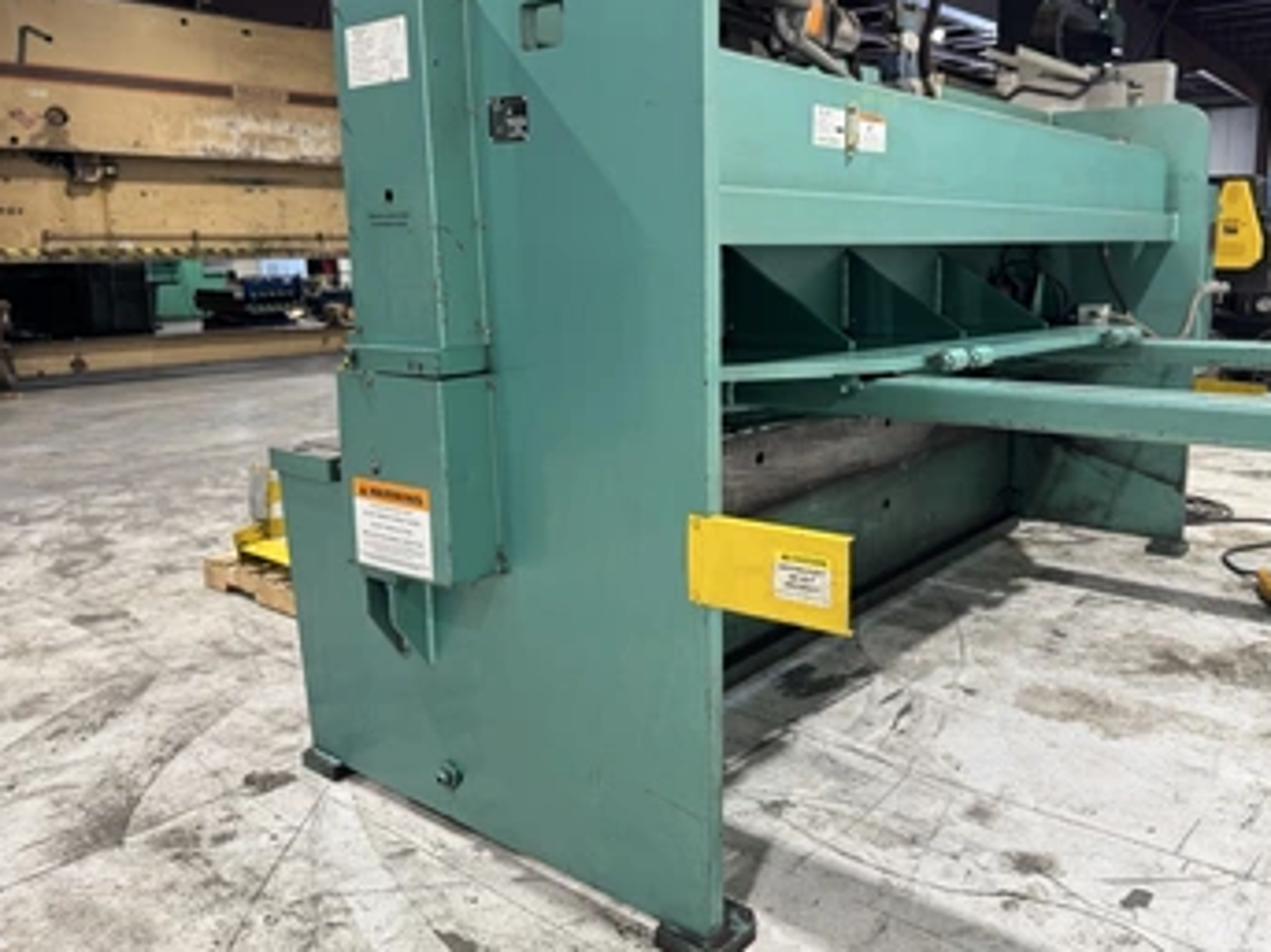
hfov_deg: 63.1
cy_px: 415
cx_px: 734
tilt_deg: -9.4
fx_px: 1028
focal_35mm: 28
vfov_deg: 49.6
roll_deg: +0.2
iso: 125
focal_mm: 6.76
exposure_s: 1/60
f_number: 1.78
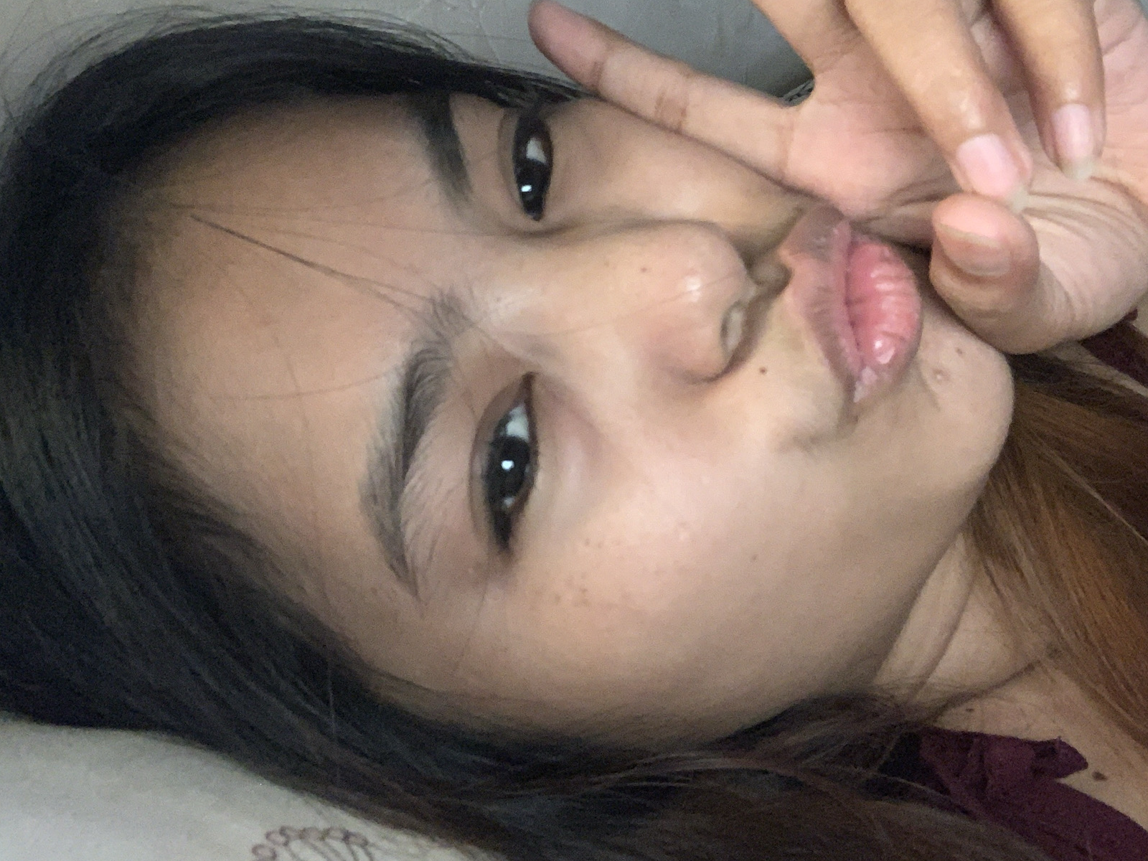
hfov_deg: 46.8
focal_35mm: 40
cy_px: 352
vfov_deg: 35.9
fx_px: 1327
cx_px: 575
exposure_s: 1/28
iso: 250
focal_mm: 2.87
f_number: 2.2
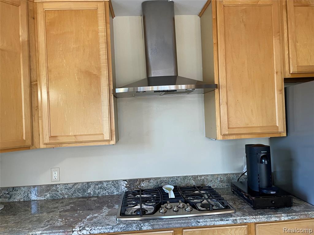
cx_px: 157
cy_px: 118
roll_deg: +2.8
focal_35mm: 26
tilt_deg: -0.6
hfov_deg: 67.3
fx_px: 236
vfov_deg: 53.1
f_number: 1.6
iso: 100
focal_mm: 4.2
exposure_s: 1/60
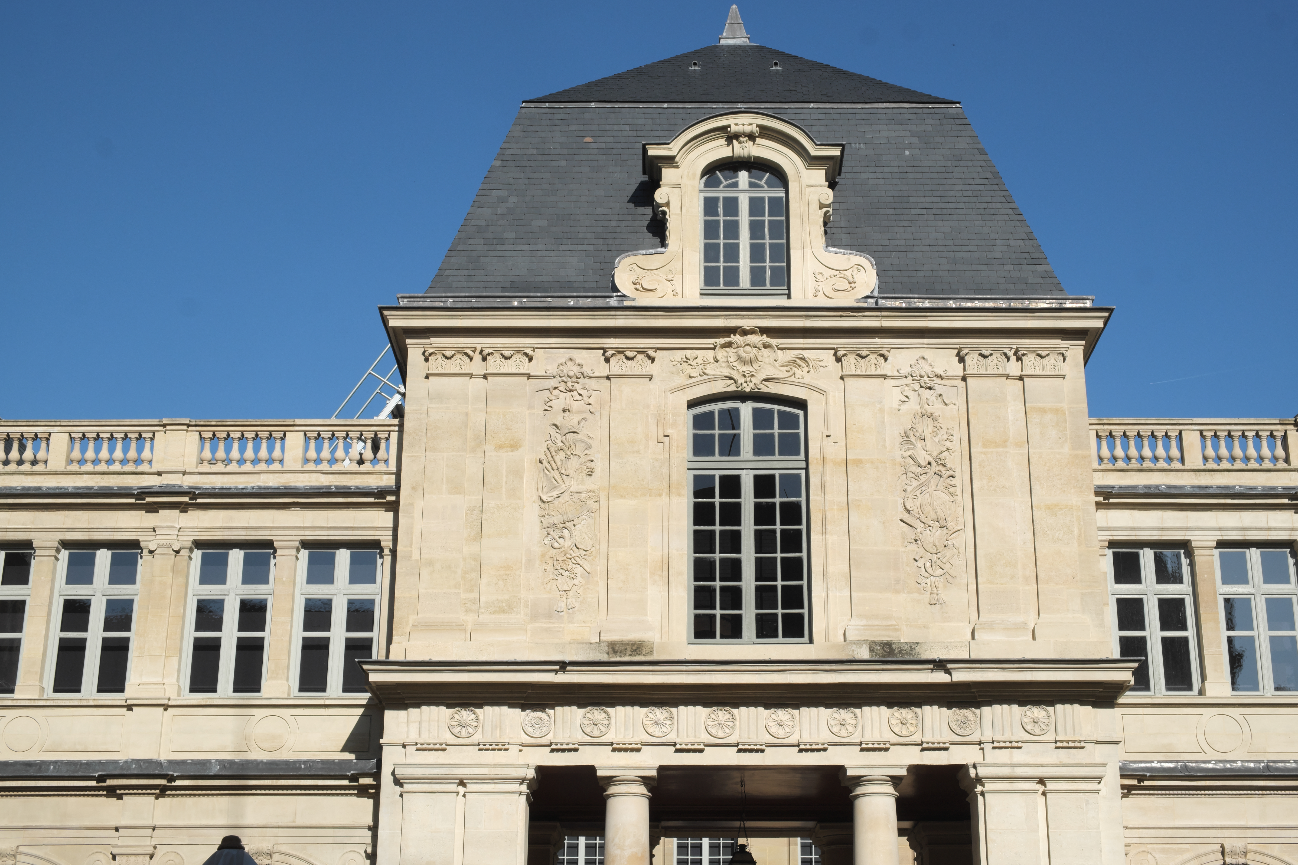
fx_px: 1731
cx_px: 662
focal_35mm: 48
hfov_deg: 41.1
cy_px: 434
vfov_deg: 28.1
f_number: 13
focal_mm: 31.5
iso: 200
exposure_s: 1/480
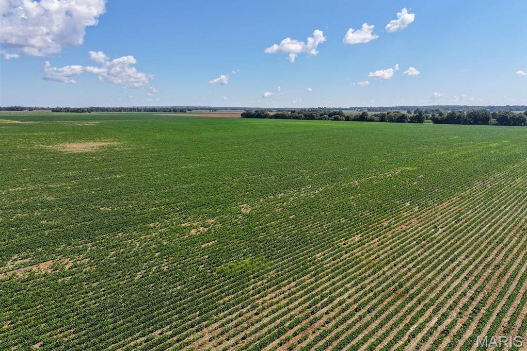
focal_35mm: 25
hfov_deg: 71.5
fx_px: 366
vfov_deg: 51.2
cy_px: 155
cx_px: 264
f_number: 2.8
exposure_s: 1/2000
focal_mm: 12.29
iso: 100
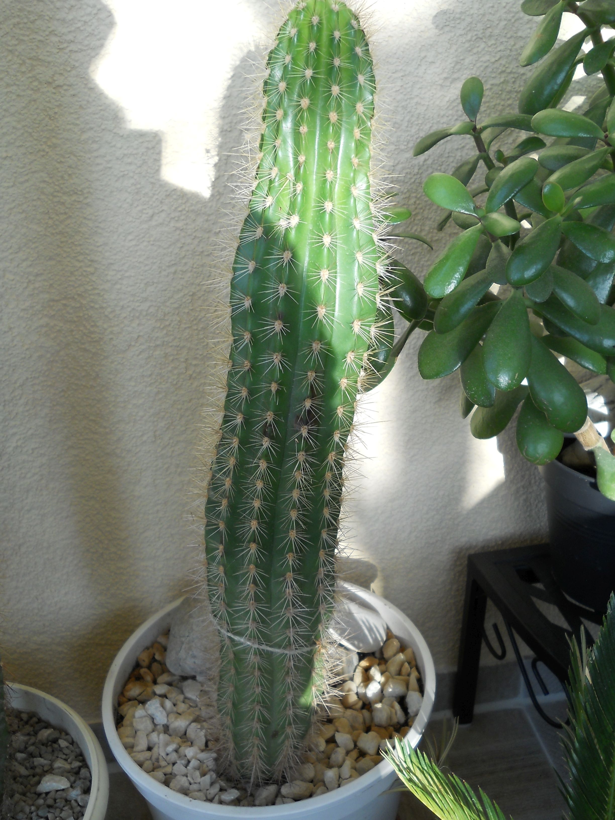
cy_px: 410
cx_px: 308
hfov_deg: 35.1
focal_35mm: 41
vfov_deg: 45.8
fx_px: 971
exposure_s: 1/60
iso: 80
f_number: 3.1
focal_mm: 6.72
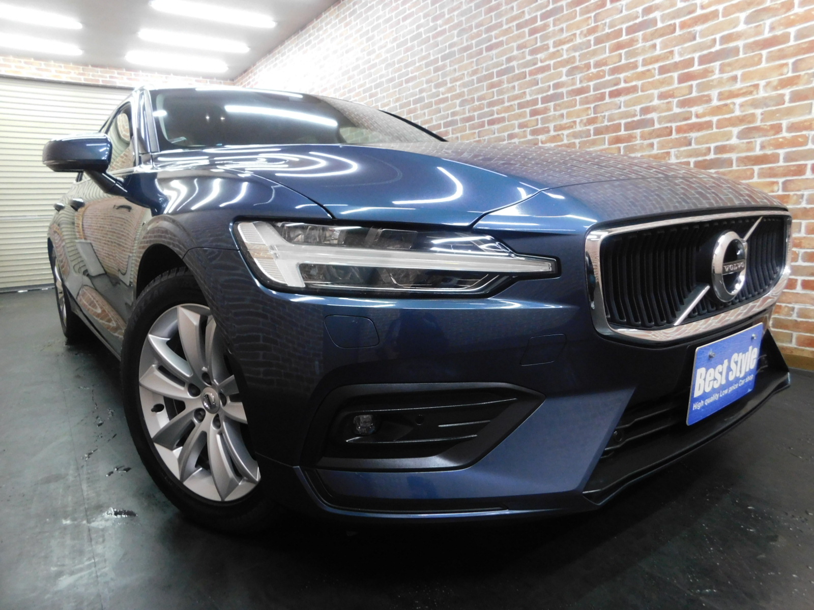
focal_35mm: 23
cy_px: 305
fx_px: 541
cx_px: 407
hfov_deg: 73.9
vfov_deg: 58.9
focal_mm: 4
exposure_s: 1/30
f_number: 3
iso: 360
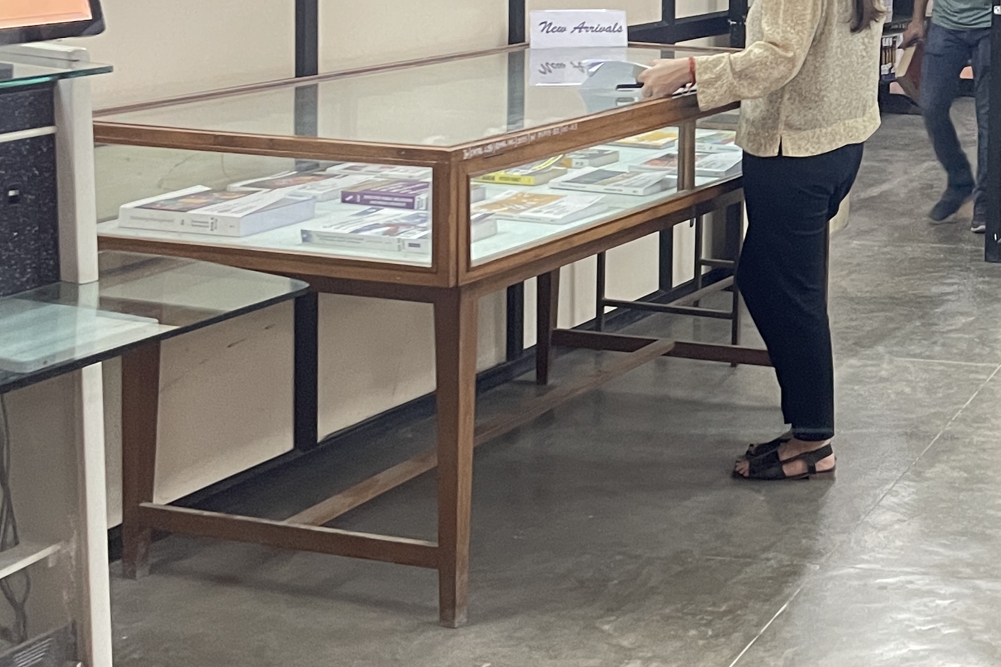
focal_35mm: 69
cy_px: -23
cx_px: 1109
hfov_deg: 26.8
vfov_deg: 19.1
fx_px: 1918
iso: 400
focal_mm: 4.2
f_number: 1.6
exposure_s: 1/33
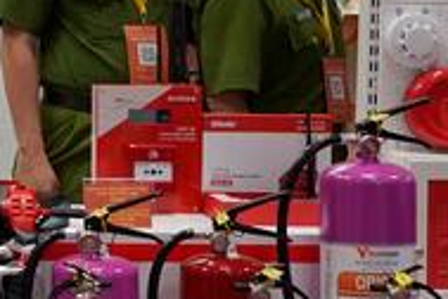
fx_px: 1891
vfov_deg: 8.9
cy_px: -75
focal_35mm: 152
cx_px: -230
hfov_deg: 12.8
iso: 640
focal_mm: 24
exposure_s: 1/160
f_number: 4
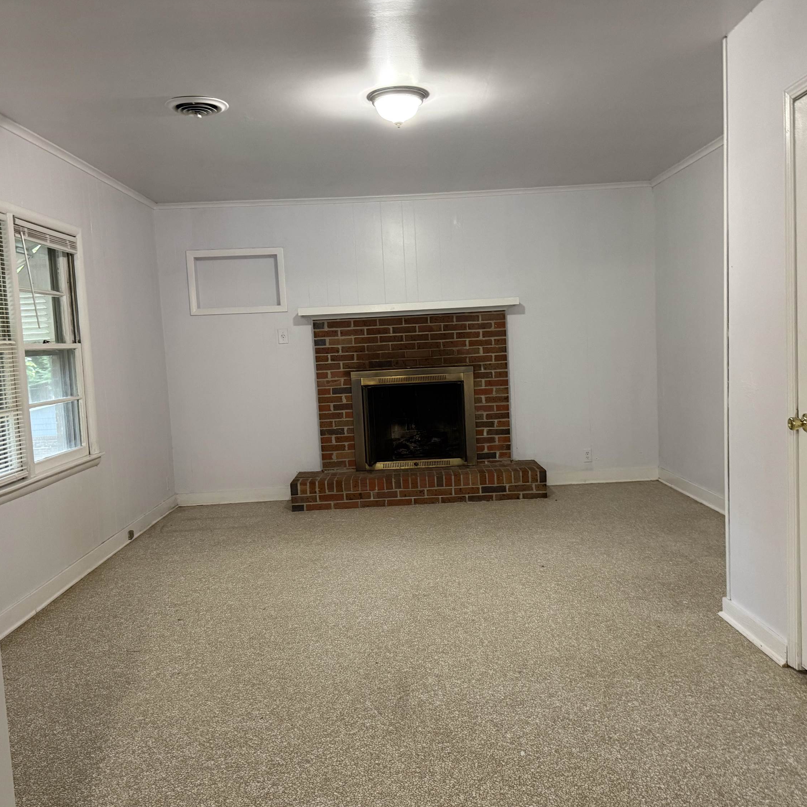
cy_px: 408
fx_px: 765
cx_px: 422
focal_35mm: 29
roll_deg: +3.0
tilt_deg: -3.0
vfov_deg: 55.6
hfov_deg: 55.6
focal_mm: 6.76
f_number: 1.78
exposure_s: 1/60
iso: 320
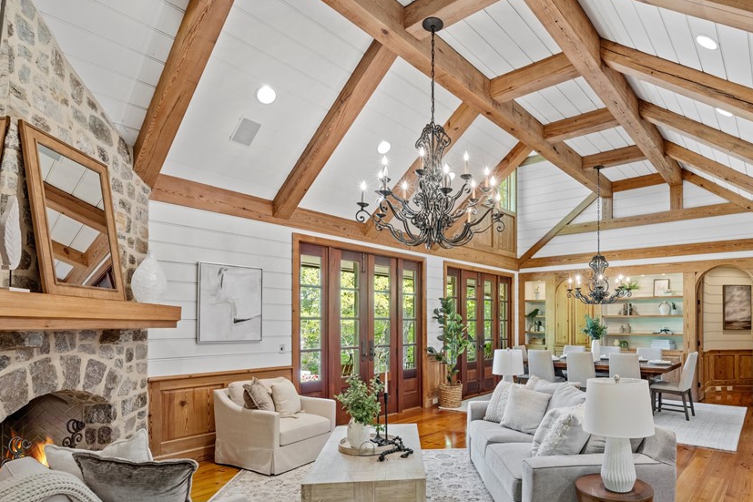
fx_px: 453
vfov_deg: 57.0
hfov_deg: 78.3
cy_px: 323
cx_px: 463
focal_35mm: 22
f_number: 8
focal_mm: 16.5
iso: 250
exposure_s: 1
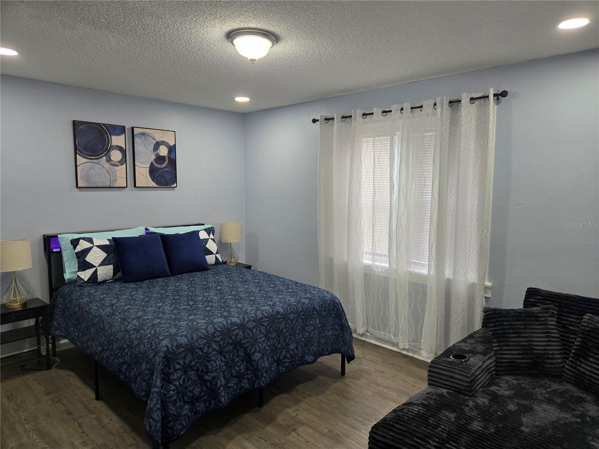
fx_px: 398
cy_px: 224
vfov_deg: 58.9
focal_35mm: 23
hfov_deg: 73.9
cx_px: 300
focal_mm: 5.4
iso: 125
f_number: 1.8
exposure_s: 1/120
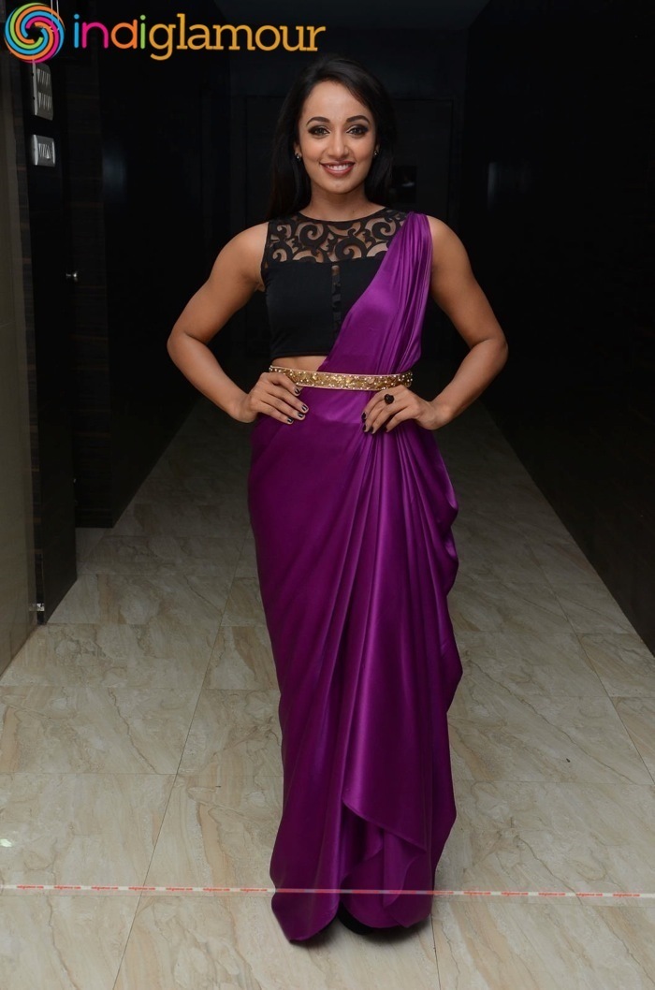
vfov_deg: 39.0
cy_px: 495
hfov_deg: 26.3
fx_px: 1399
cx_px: 328
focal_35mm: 51
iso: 640
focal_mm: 34
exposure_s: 1/125
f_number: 5.6
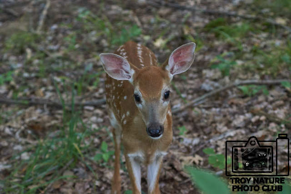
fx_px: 908
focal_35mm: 112
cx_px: 146
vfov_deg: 12.1
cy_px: 97
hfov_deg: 18.2
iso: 1250
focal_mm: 75
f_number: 5
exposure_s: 1/125
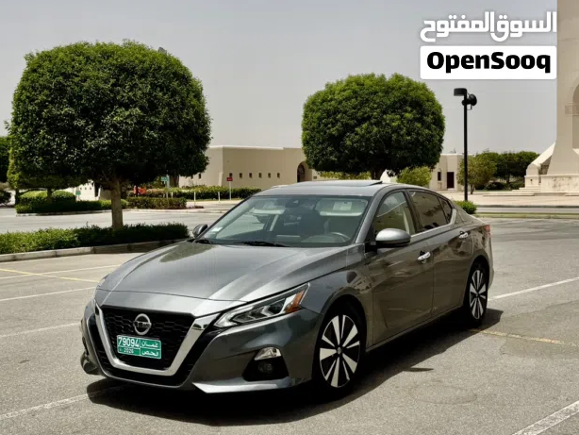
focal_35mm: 25
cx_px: 278
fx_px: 418
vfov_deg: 54.9
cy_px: 215
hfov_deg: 69.3
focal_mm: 6.76
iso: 80
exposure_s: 1/9009
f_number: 1.78
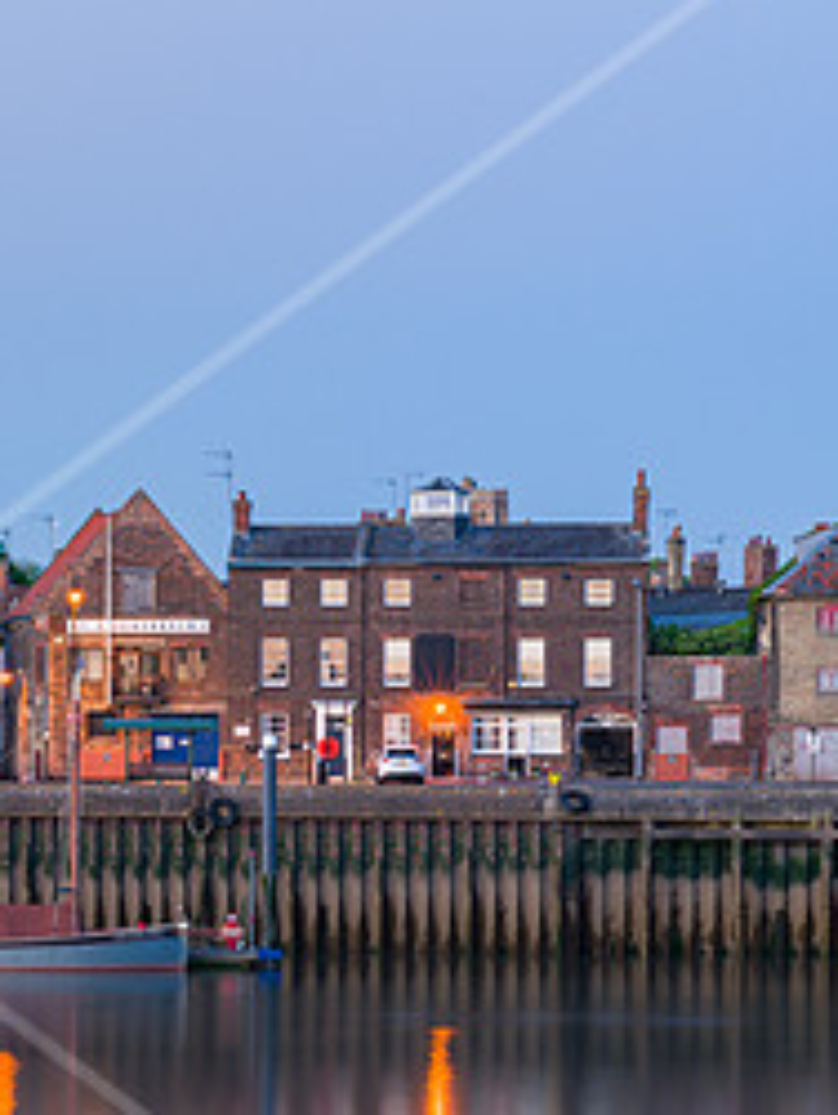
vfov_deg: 12.6
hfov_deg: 9.3
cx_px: -325
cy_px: 765
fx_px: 5027
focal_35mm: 156
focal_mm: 70
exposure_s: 6
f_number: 16
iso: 100
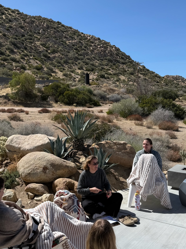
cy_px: 114
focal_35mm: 34
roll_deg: +2.0
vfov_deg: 53.9
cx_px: 92
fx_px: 244
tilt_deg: -2.2
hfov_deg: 41.8
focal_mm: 6.76
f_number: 1.78
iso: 80
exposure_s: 1/5319
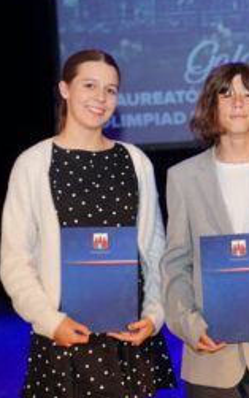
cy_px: 182
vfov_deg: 27.1
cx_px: 246
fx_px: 825
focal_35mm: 76
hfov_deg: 16.8
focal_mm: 39
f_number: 2.8
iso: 320
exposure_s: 1/200
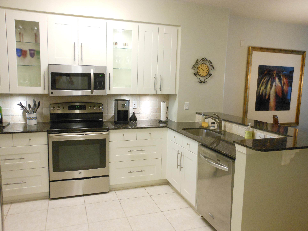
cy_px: 116
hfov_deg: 63.4
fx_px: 249
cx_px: 154
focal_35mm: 28
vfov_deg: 49.7
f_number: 3.7
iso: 400
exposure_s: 1/15
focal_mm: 5
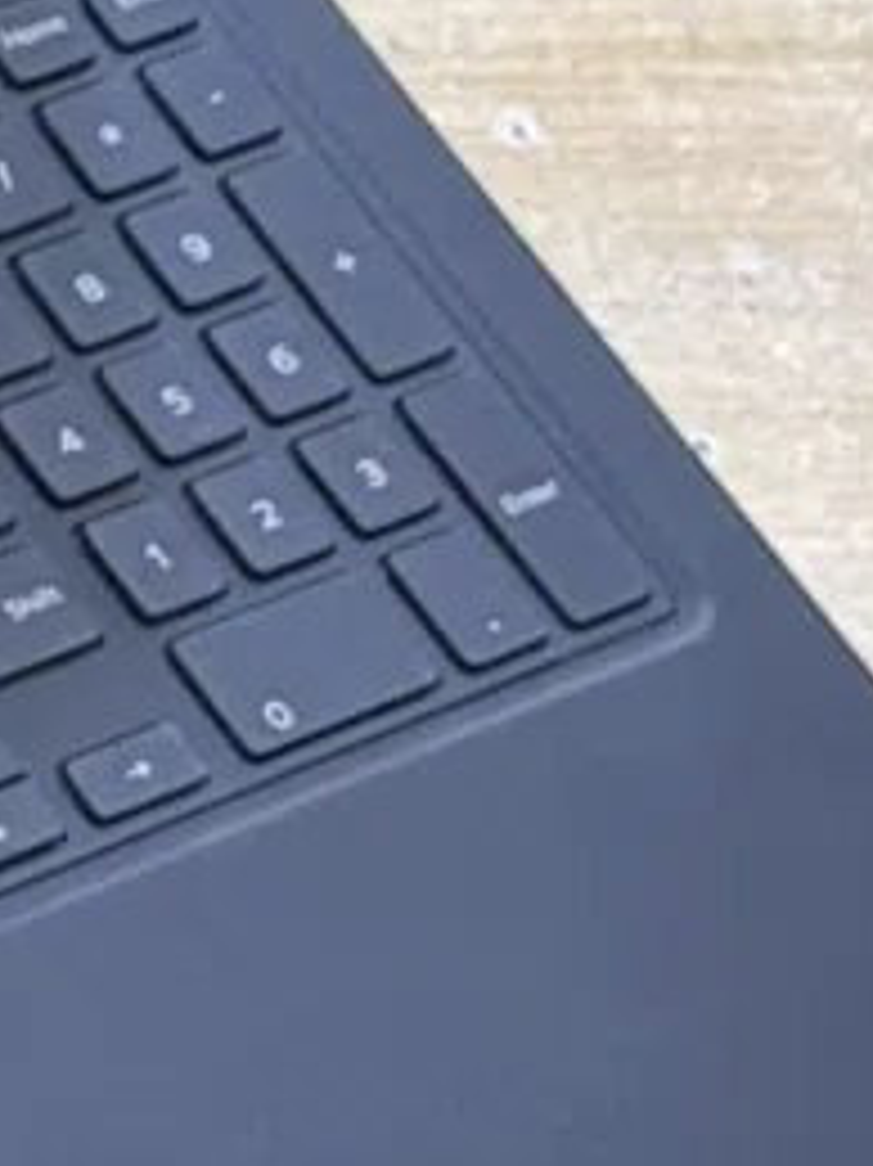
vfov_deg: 7.8
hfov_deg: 5.7
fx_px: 8514
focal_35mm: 253
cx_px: -904
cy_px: 317
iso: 250
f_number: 1.78
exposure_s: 1/60
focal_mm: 6.76
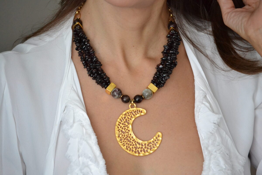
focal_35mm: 218
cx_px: 131
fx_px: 1583
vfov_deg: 6.3
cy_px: 88
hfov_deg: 9.5
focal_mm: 145
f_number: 5
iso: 3200
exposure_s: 1/160
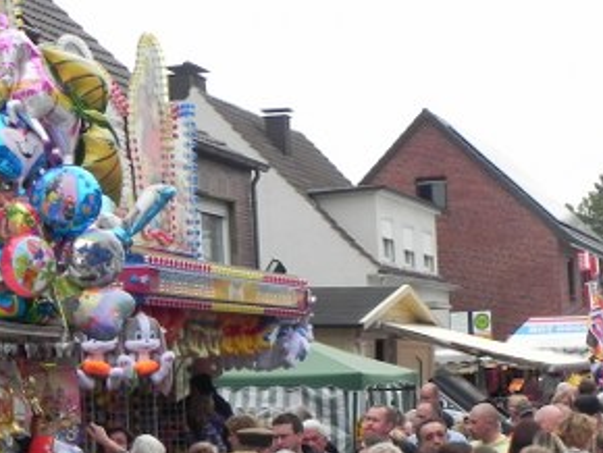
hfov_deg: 17.5
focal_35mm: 112
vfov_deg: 13.1
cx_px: 347
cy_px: 432
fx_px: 1953
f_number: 5.6
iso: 160
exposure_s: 1/224
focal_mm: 10.3
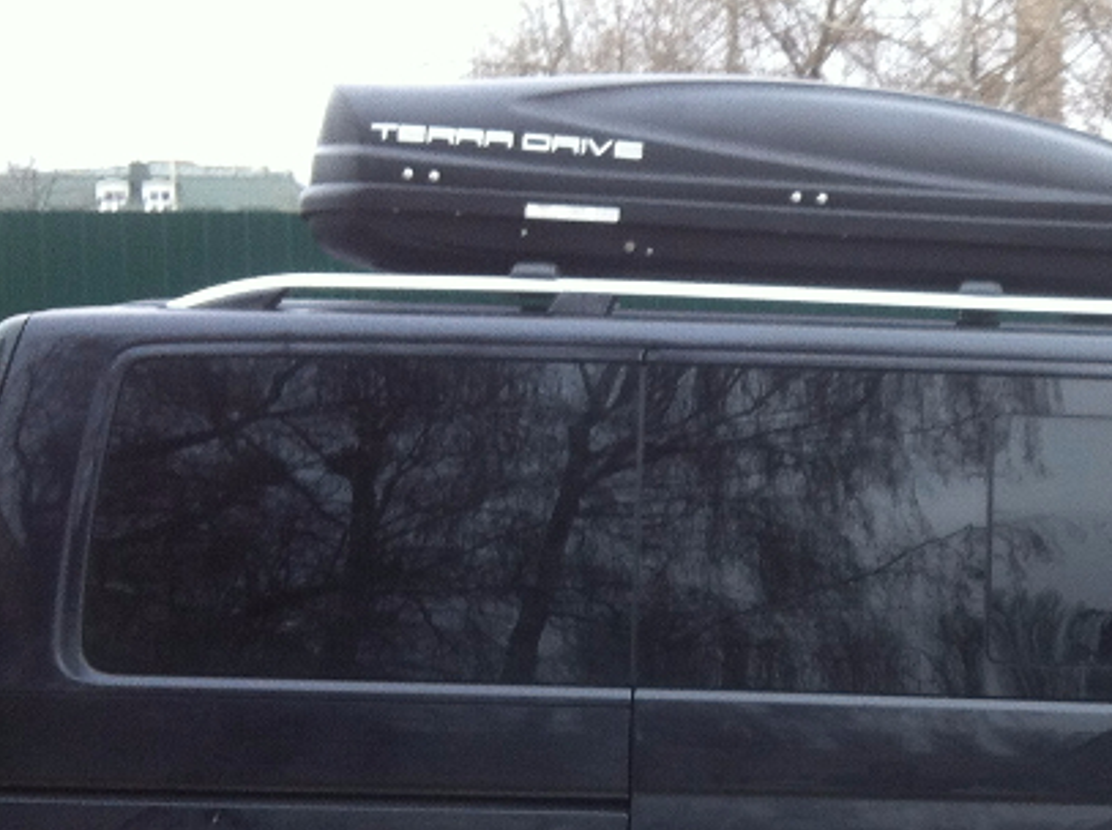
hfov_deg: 22.1
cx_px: 1071
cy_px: 714
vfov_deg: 16.9
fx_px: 2759
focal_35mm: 86
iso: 80
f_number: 2.8
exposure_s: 1/40
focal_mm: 3.85
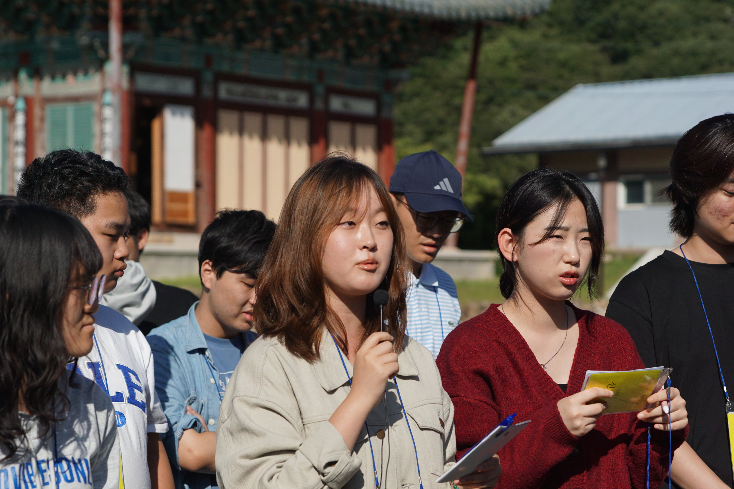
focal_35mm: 90
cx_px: 367
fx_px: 1835
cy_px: 244
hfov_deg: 22.6
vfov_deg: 15.2
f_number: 4
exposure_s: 1/2000
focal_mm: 60
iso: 125
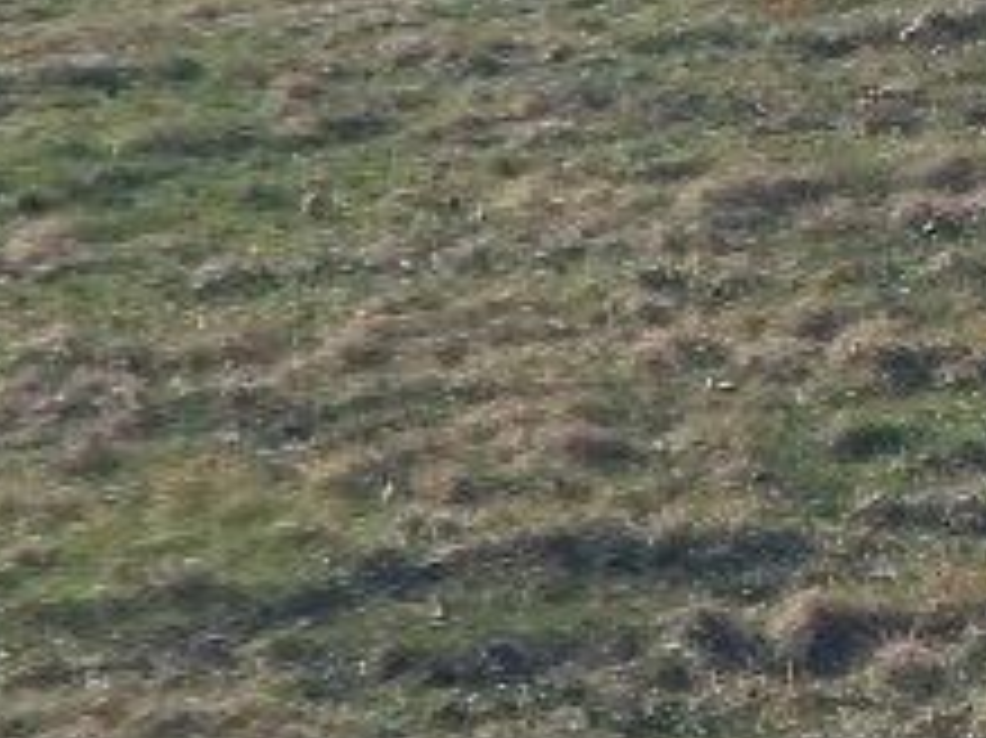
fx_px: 6548
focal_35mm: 230
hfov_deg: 8.4
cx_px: 1625
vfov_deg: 6.3
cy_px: -698
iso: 125
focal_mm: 6.1
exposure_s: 1/400
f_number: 6.7
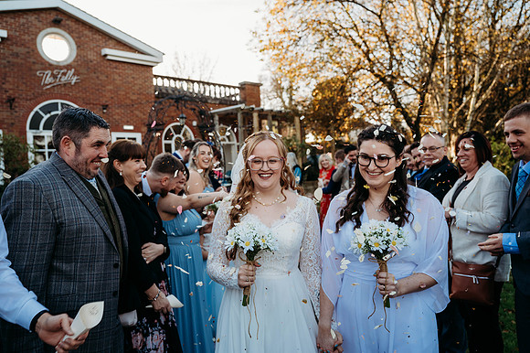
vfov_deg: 45.6
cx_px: 265
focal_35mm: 28
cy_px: 176
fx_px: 419
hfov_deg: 64.6
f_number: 4
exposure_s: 1/640
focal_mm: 28.5
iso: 450
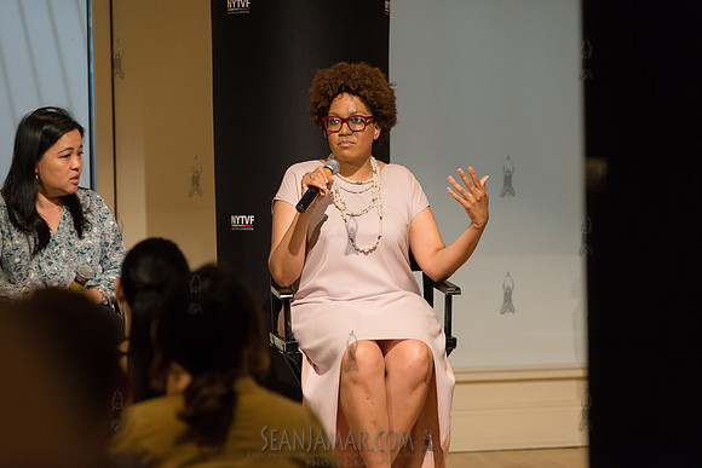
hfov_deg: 15.2
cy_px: 234
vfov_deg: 10.2
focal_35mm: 135
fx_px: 2633
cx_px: 351
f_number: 4
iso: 2500
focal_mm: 135
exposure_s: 1/500
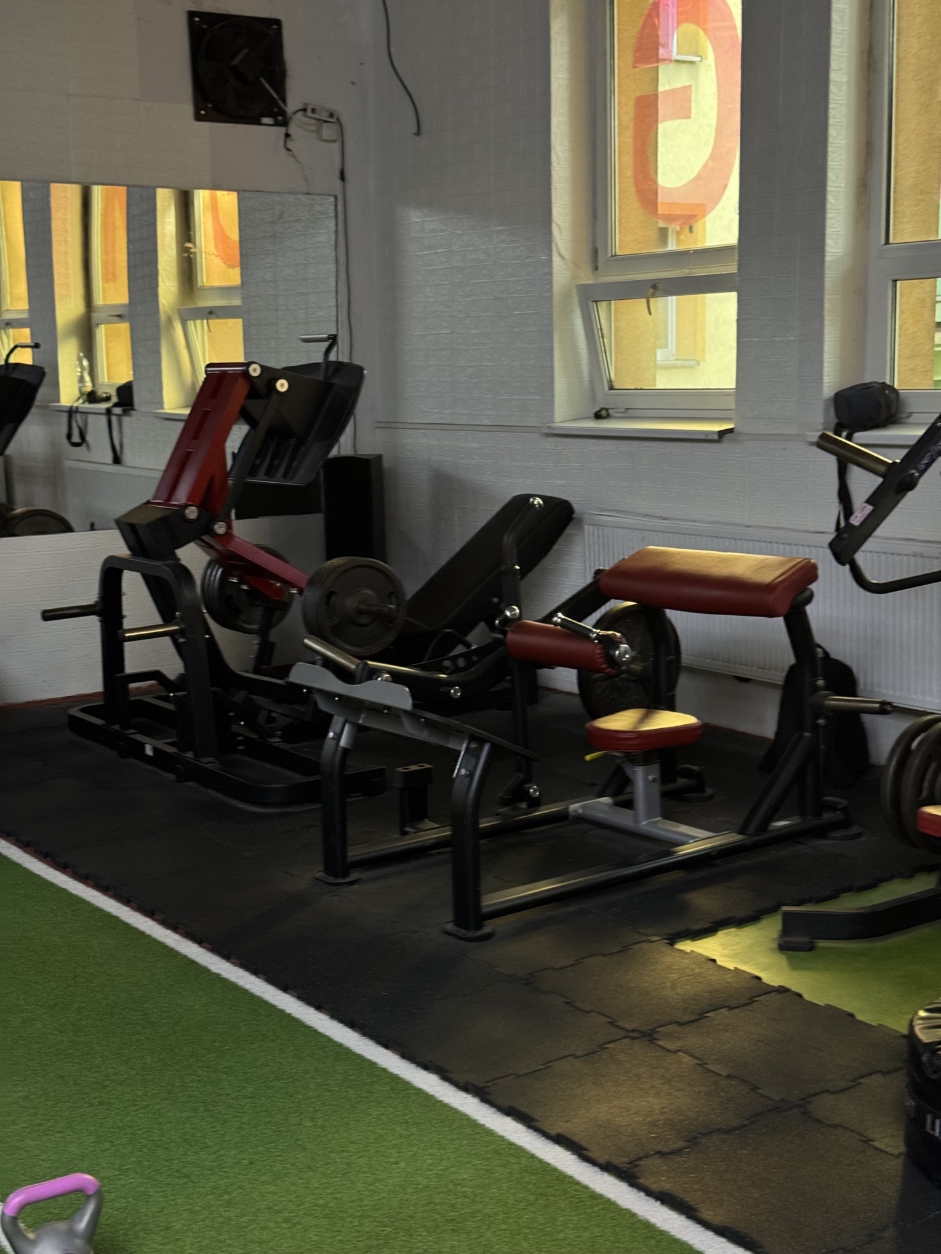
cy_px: 627
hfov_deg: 30.3
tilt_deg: -9.9
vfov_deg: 39.7
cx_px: 470
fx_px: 1740
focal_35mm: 48
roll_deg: +1.1
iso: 320
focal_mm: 6.76
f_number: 1.78
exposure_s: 1/33
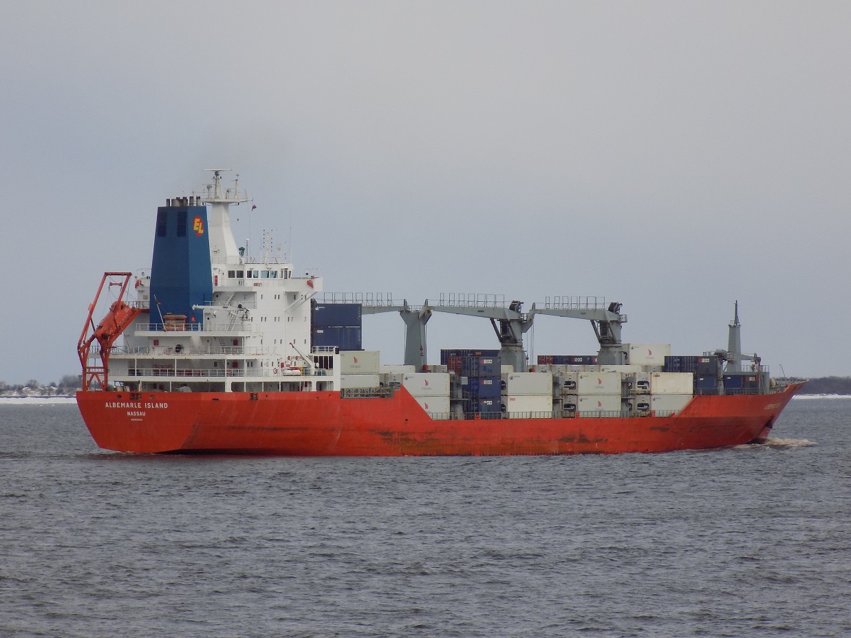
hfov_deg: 6.2
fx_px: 7794
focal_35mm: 317
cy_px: 319
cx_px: 426
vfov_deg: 4.7
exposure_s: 1/500
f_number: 5.9
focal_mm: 56.4
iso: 80
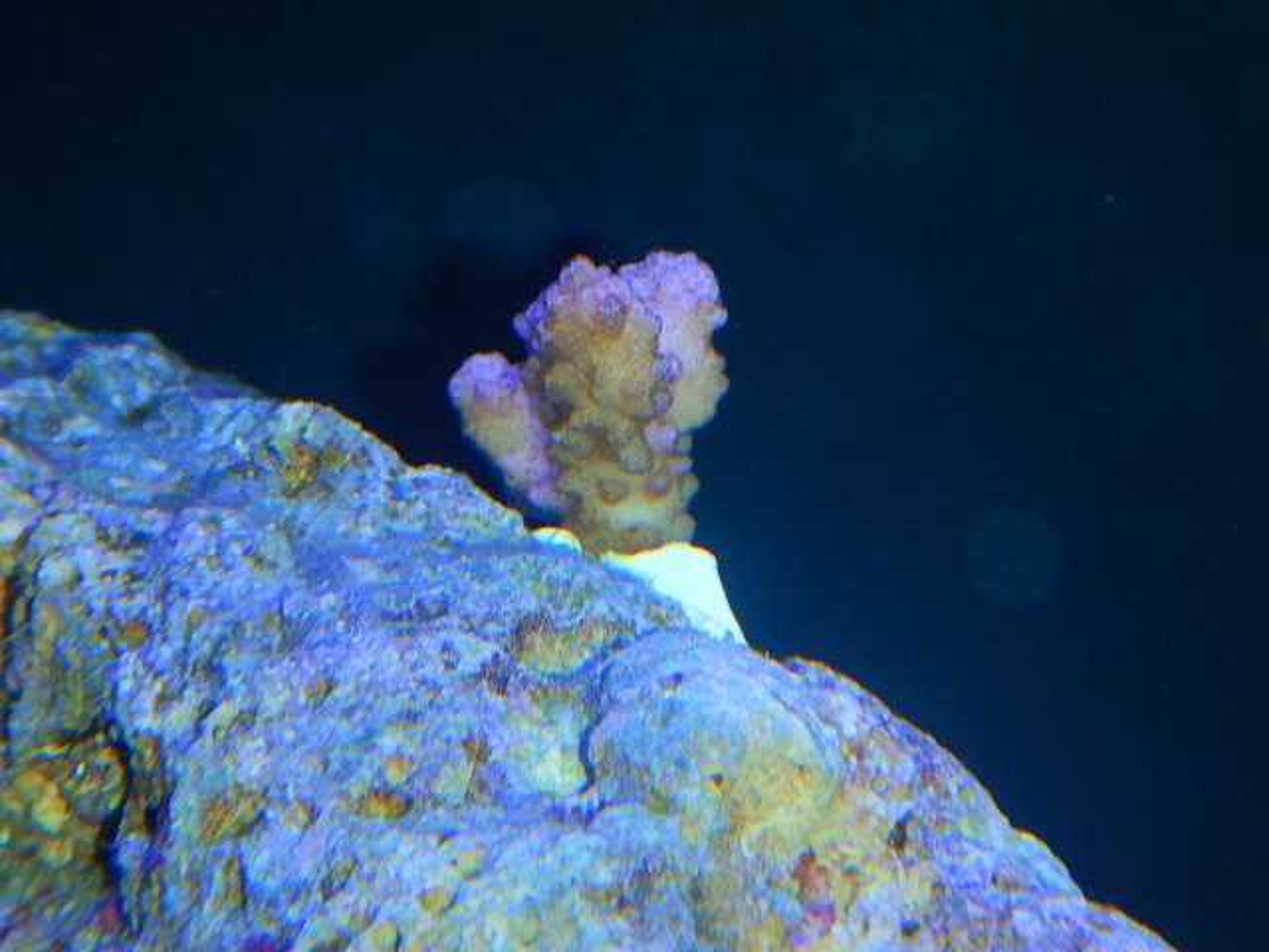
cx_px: 634
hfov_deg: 21.3
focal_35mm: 92
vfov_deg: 16.1
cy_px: 476
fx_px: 3373
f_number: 9.4
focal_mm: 16.6
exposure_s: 1/30
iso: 200
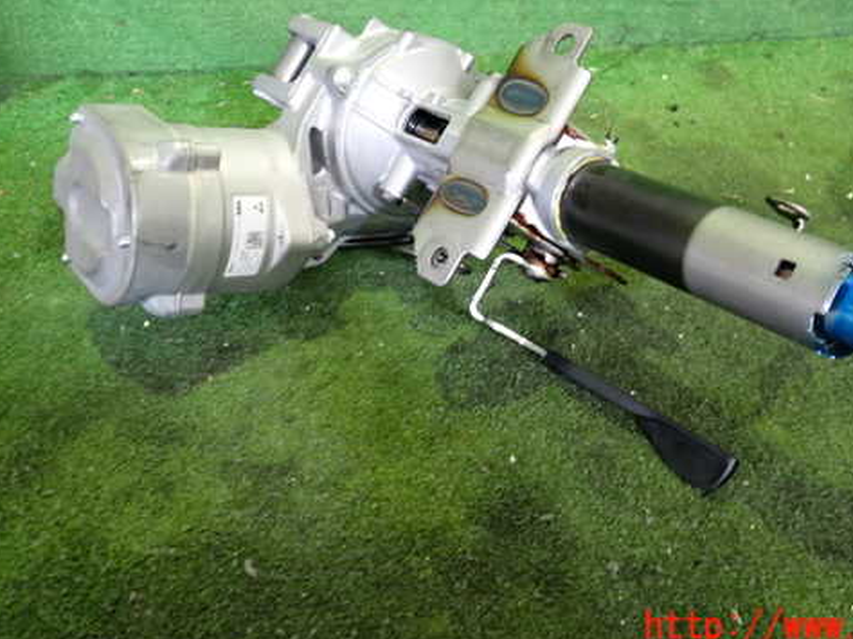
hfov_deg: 48.7
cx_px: 511
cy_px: 245
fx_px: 936
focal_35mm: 38
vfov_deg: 37.5
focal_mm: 5.4
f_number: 2.3
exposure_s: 1/30
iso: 500
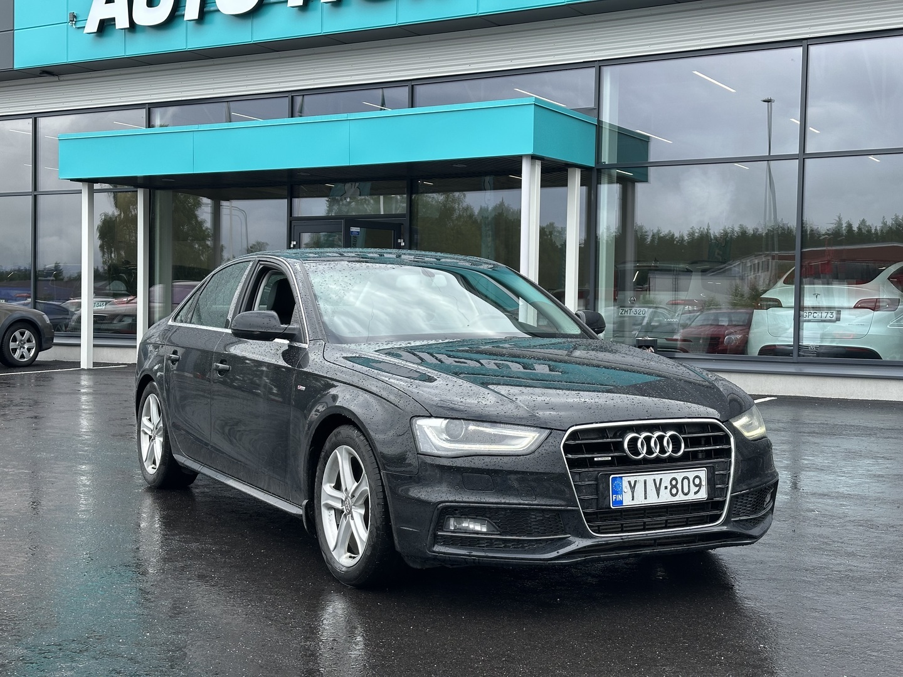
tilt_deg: -1.5
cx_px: 452
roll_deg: -1.0
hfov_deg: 39.7
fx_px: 1252
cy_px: 338
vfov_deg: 30.3
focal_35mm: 48
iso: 64
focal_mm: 6.86
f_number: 1.78
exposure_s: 1/823
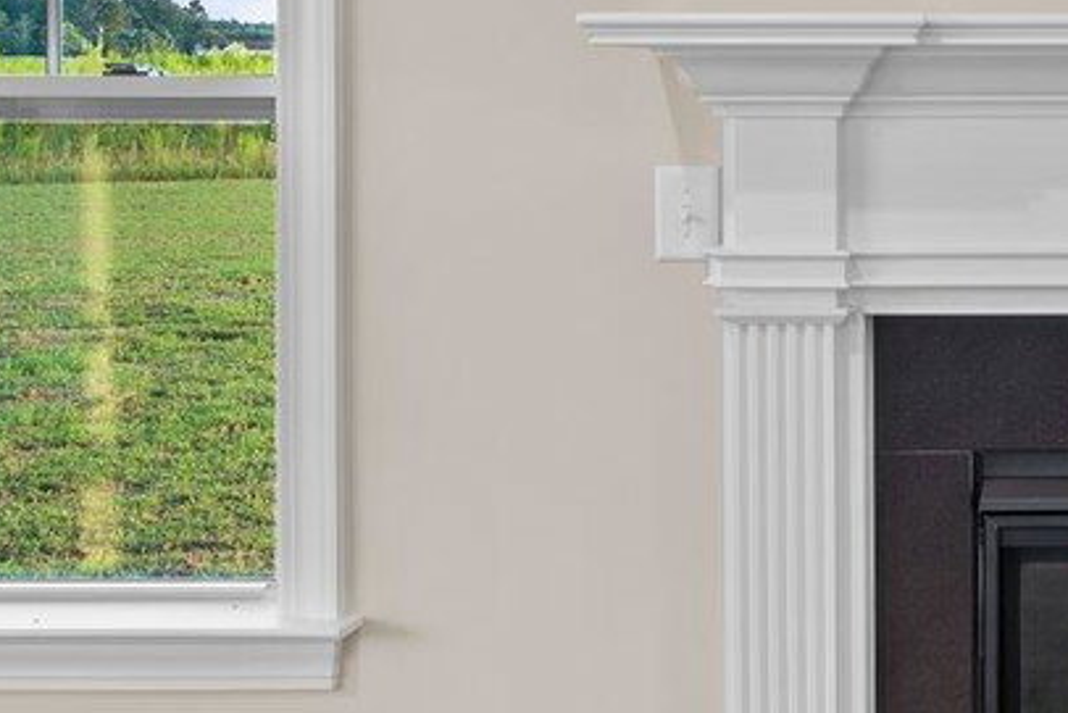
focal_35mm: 62
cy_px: 126
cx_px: 1321
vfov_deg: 21.6
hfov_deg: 27.9
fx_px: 1840
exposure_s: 1/1.67
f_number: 8
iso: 100
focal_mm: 14
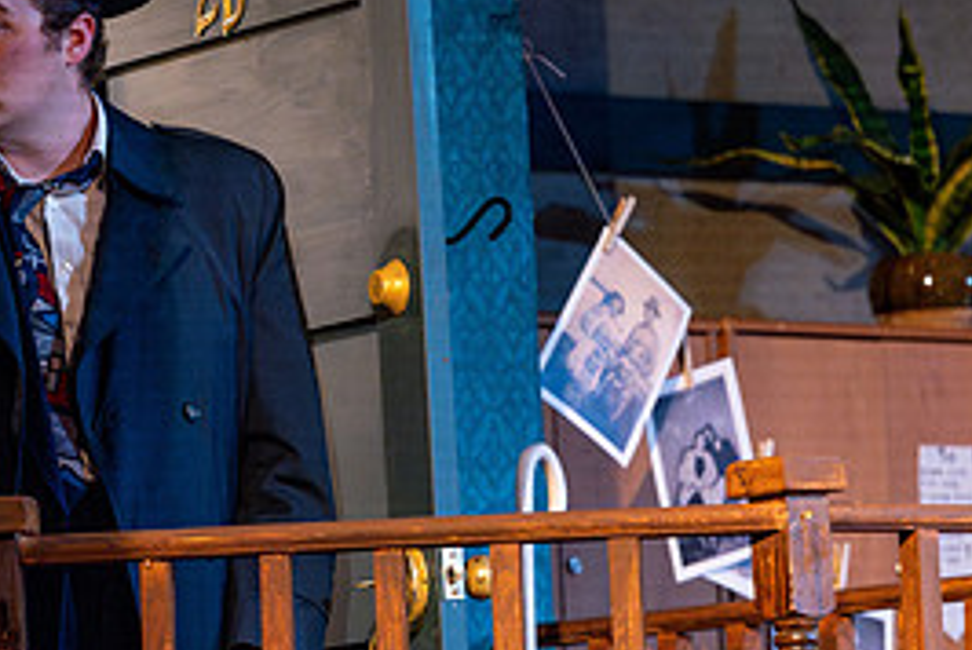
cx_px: 141
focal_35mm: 411
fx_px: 11109
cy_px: 217
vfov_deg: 3.4
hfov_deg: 5.0
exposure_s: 1/125
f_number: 2.8
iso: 2500
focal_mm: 175
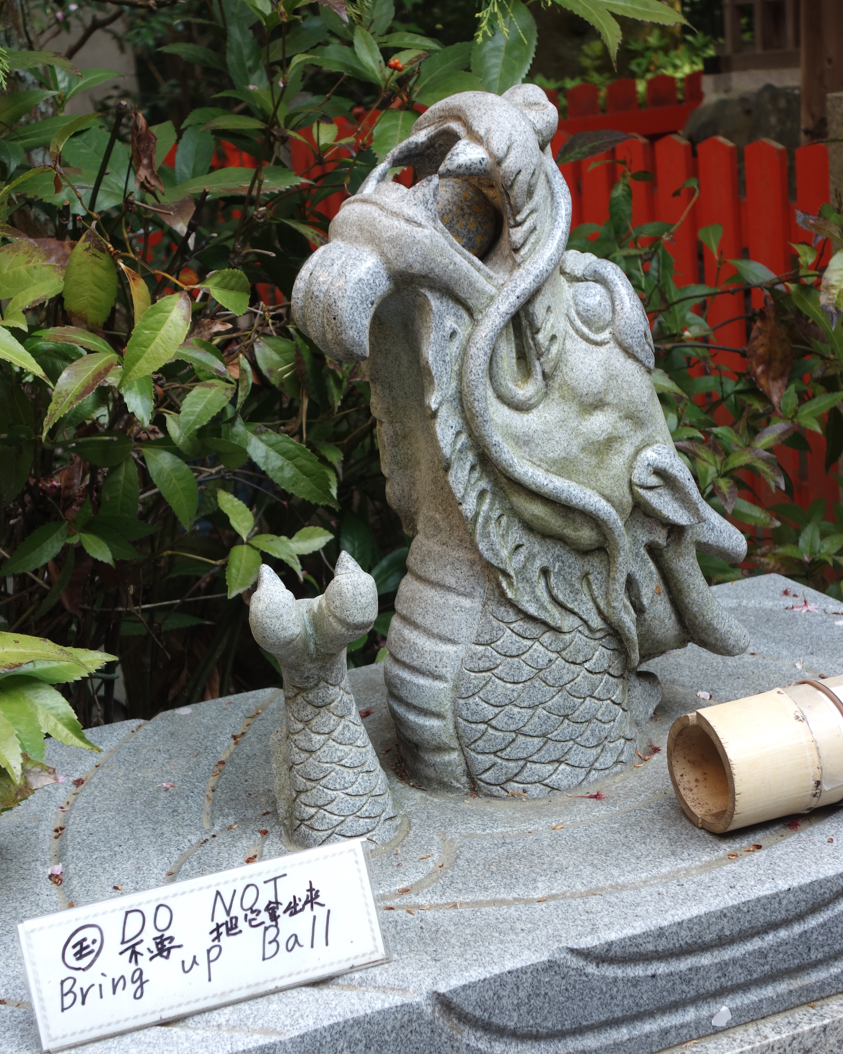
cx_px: 416
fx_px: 1746
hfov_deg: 27.1
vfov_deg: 33.5
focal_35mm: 56
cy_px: 630
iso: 125
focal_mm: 18.02
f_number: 4
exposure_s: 1/100
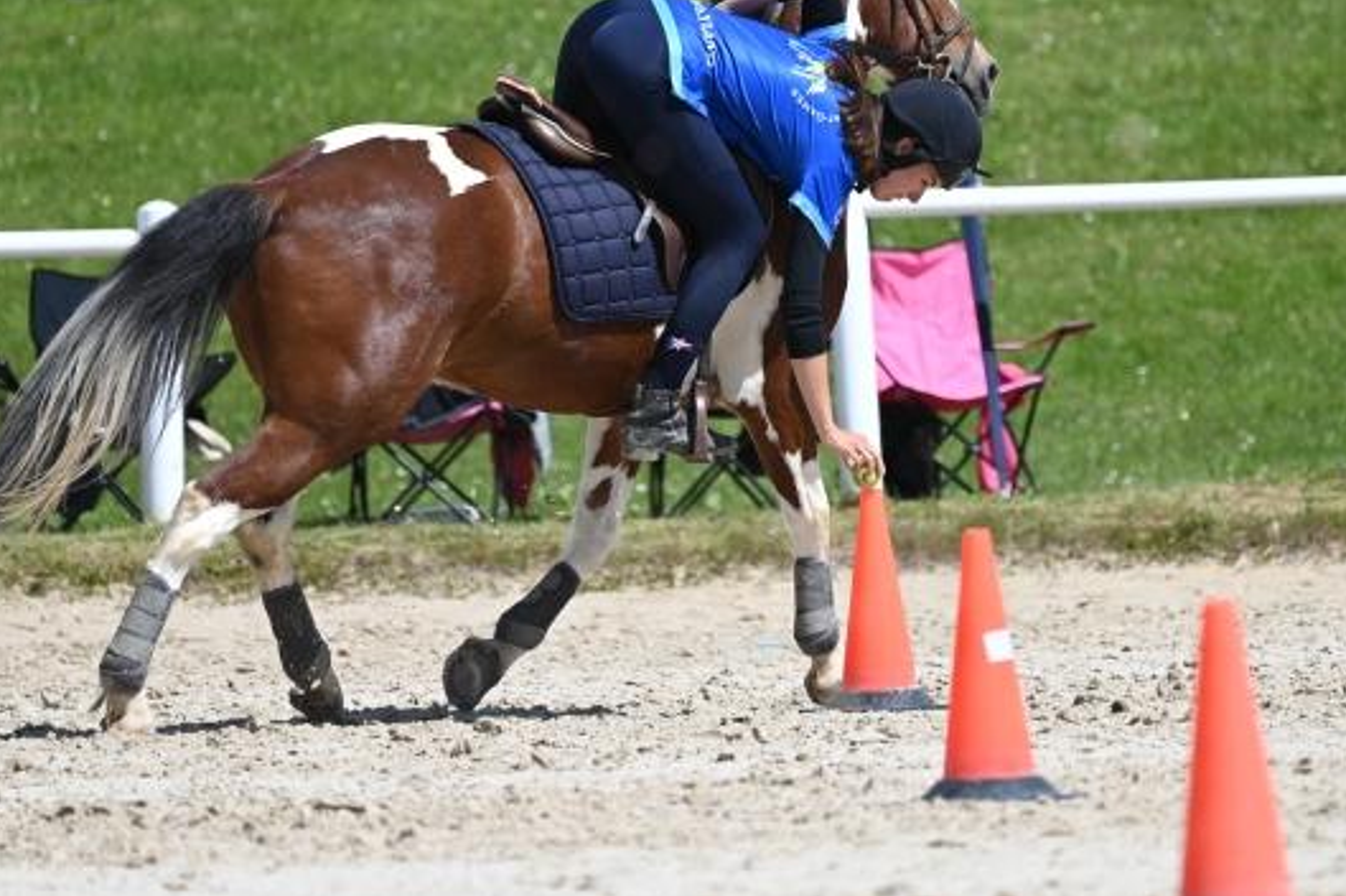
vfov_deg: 2.8
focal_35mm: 499
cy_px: 224
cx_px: 758
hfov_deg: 4.1
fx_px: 18645
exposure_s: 1/1250
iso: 220
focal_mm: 330
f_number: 5.3
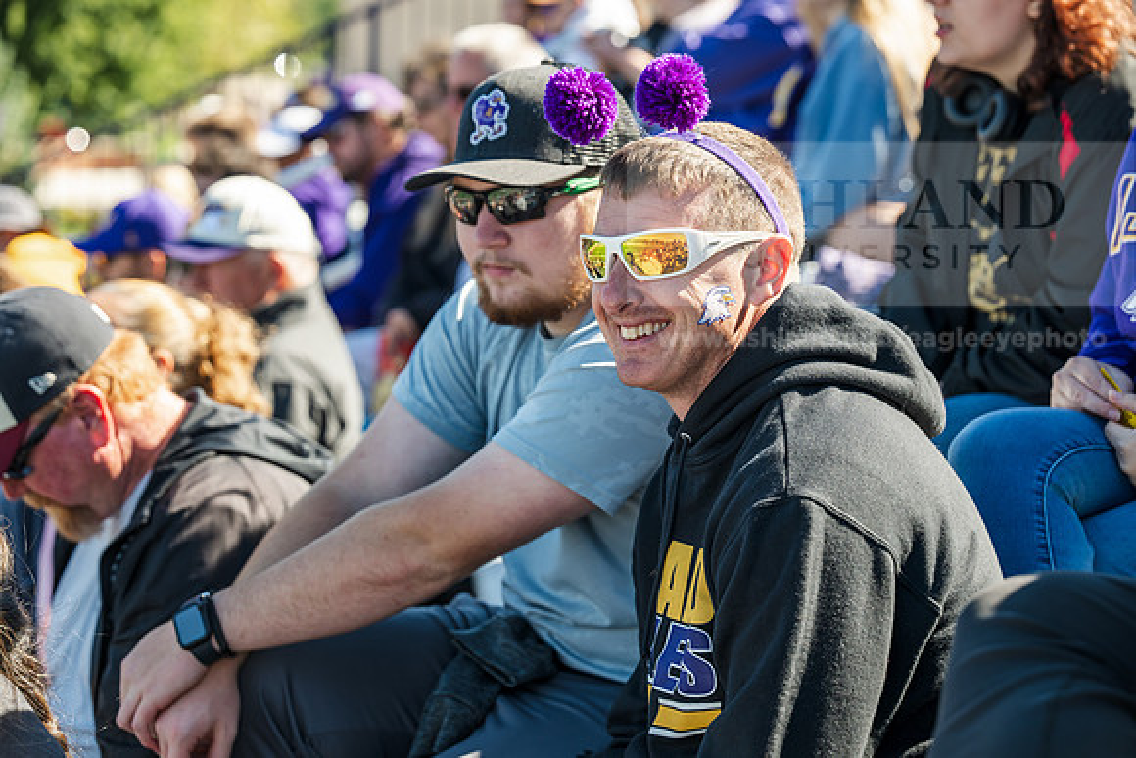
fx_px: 2998
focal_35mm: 95
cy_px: 379
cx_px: 568
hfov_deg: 21.5
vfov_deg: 14.4
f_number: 4.5
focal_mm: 95
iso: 160
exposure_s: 1/400
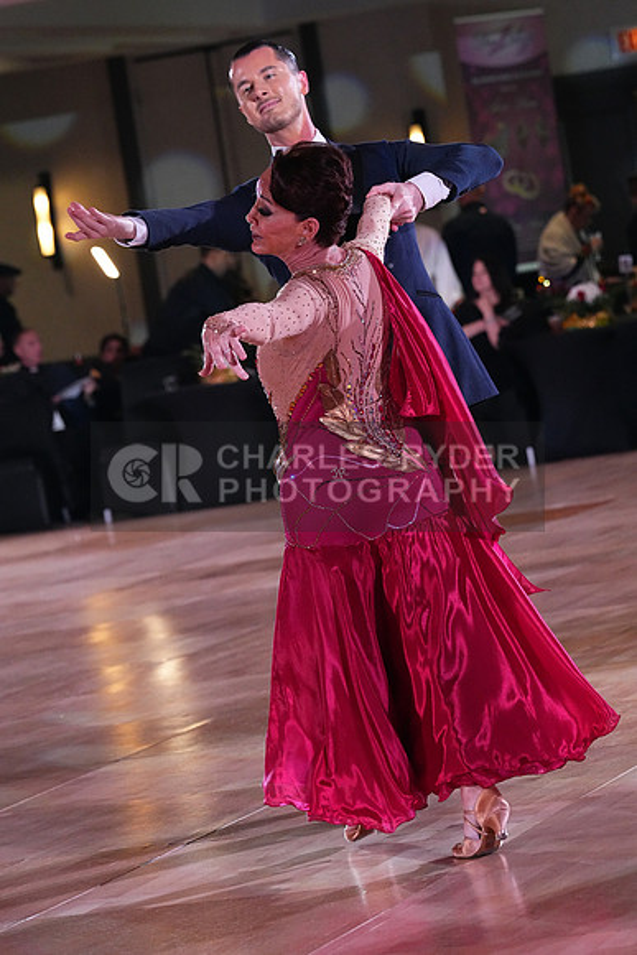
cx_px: 318
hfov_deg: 8.5
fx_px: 4270
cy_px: 478
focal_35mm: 161
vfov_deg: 12.8
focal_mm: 161
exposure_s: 1/320
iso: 8000
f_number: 6.3
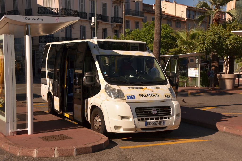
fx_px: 336
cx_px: 121
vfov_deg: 27.0
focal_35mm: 50
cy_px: 80
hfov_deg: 39.6
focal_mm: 50
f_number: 10
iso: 100
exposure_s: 1/400
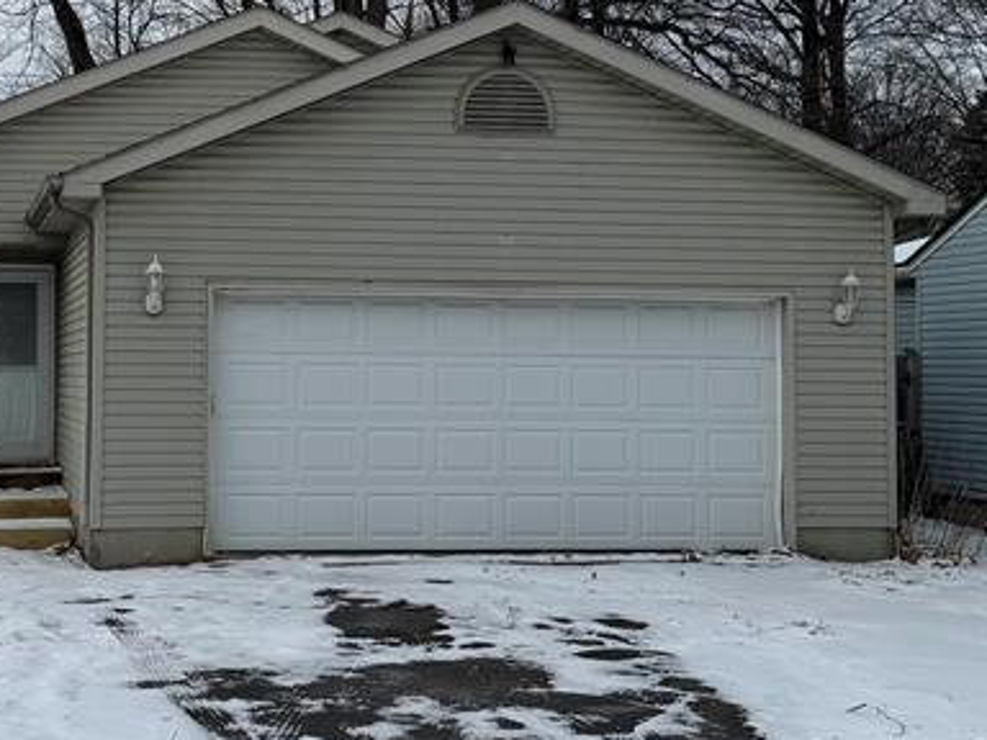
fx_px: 1825
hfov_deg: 29.8
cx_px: 249
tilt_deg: +2.0
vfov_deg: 22.9
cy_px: 275
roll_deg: -0.7
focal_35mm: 64
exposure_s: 1/5814
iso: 80
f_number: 1.78
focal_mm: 6.76
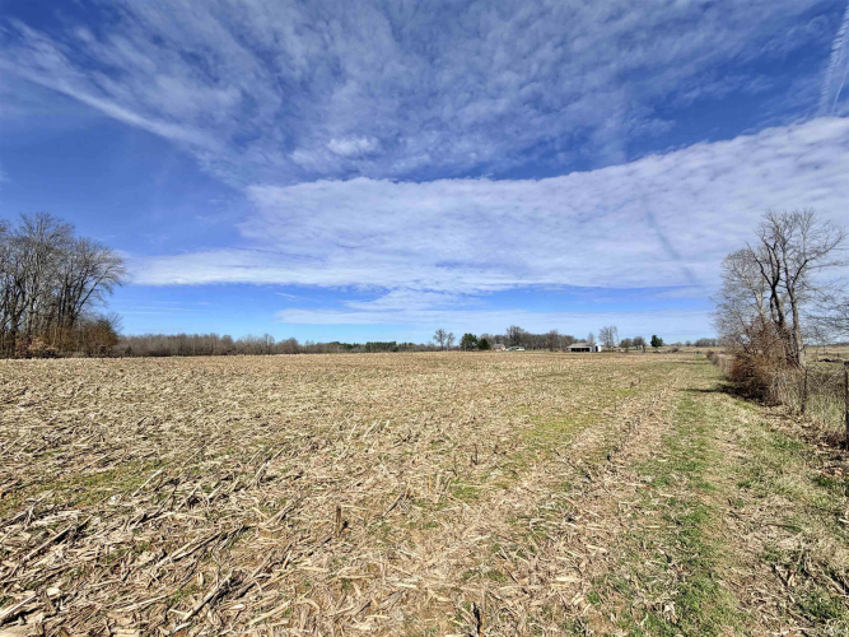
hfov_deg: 102.1
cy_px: 318
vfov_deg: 85.7
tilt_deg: +6.3
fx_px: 343
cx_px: 424
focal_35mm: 14
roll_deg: +0.4
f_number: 2.2
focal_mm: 2.22
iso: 20
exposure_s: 1/1259
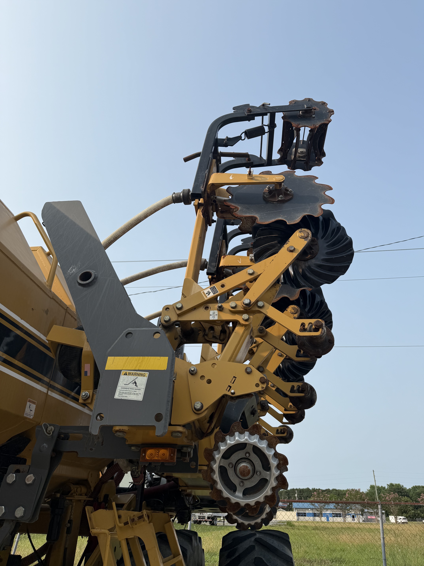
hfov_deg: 56.8
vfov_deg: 71.6
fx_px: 392
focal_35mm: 24
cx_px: 212
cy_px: 283
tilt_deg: +29.4
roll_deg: -4.2
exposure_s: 1/3759
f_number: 1.78
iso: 80
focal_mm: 6.76
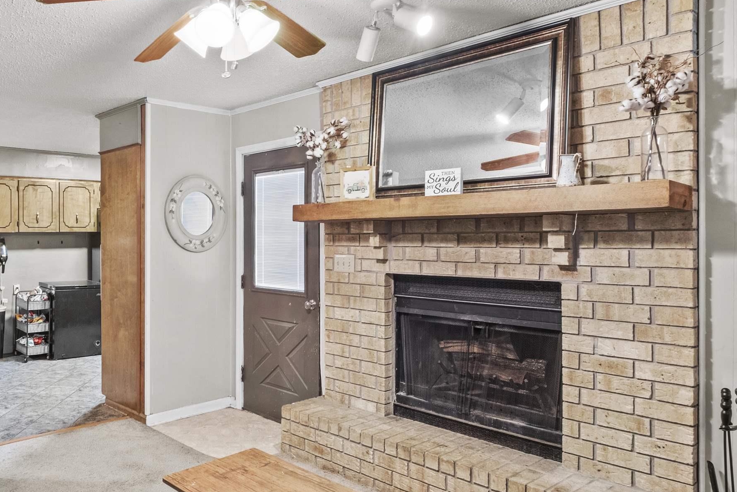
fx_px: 532
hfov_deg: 66.8
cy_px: 228
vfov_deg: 49.5
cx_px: 225
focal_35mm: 26
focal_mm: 10
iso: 800
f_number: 8
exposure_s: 4
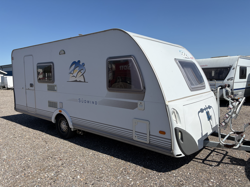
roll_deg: +1.9
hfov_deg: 67.3
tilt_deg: -5.4
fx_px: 188
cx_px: 125
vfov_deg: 53.1
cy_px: 94
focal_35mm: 26
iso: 50
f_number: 1.6
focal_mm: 5.96
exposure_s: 1/5348
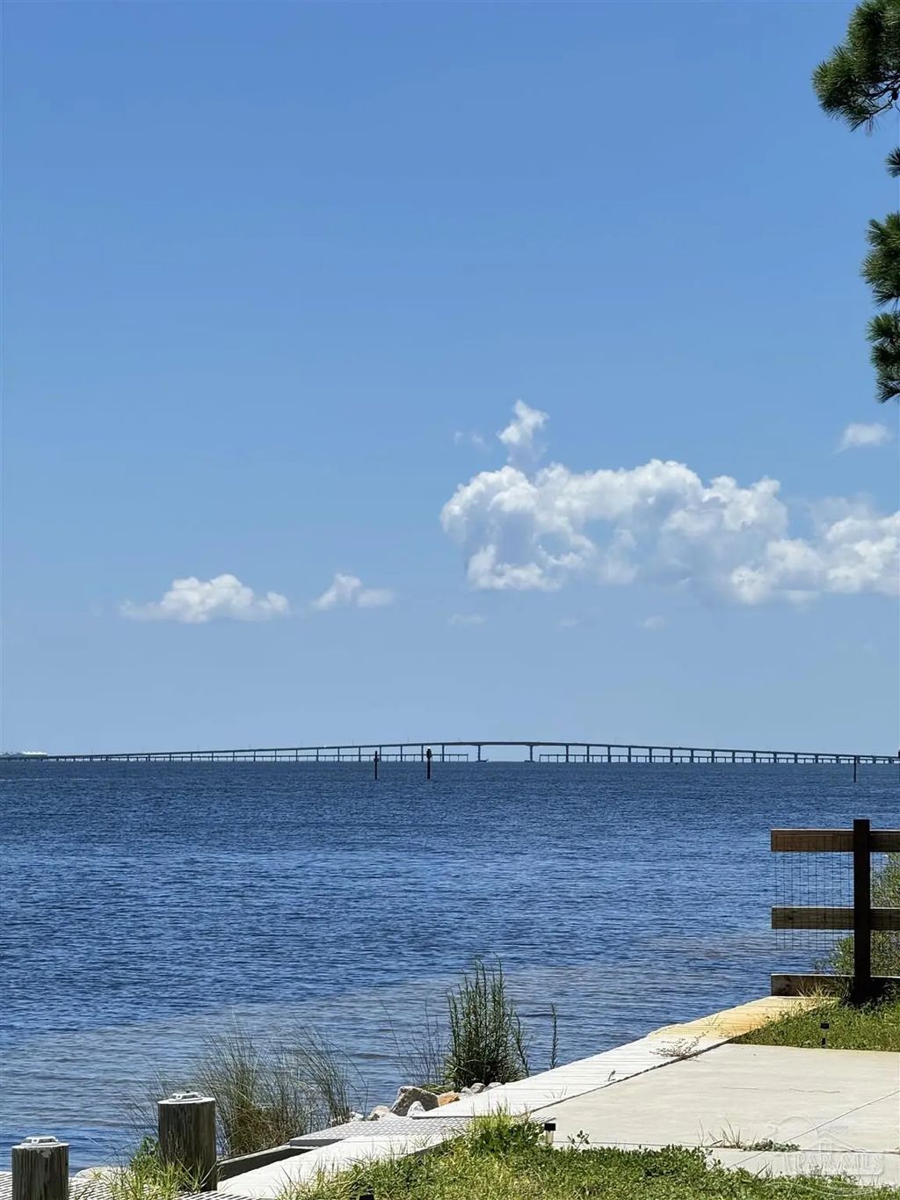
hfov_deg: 12.3
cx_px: 450
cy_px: 600
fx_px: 4159
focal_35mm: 120
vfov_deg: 16.4
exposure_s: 1/1481
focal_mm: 15.66
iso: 50
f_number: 2.8
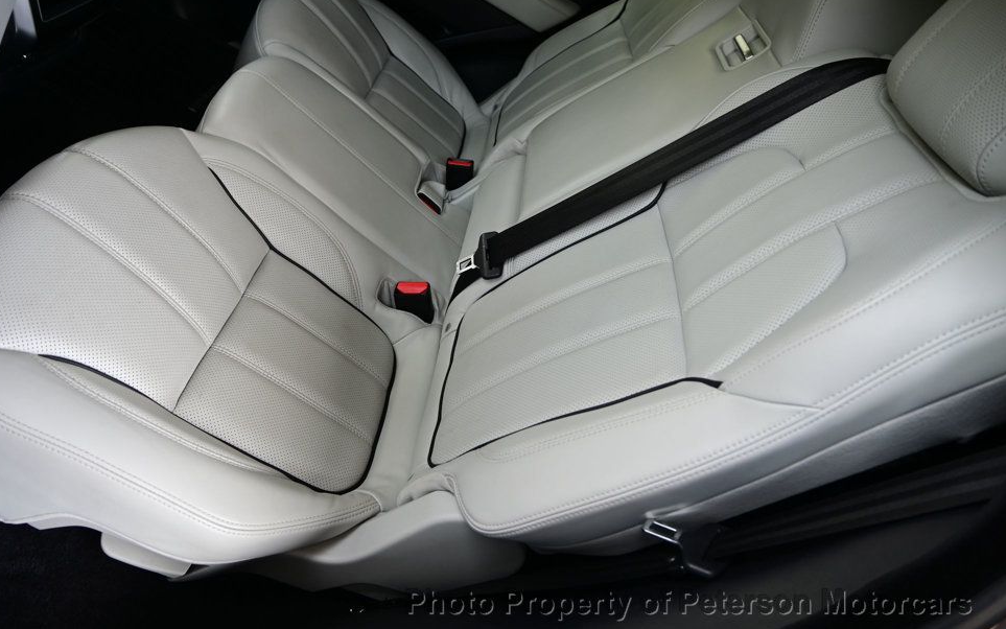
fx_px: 713
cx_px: 491
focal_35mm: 26
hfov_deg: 70.4
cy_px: 277
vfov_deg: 47.5
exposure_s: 1/50
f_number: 3.5
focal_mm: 16
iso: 100
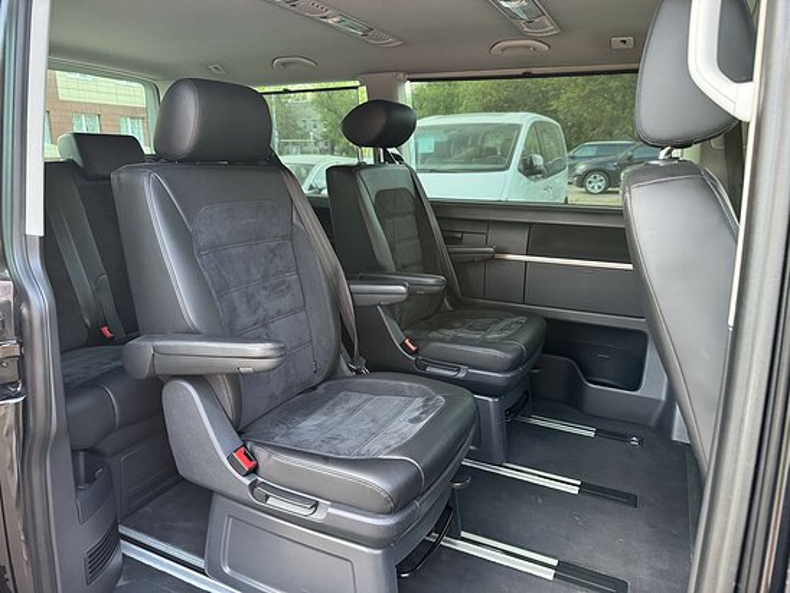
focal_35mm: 24
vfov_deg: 56.8
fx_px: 548
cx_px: 395
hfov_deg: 71.6
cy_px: 296
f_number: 1.78
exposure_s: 1/60
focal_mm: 6.76
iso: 800
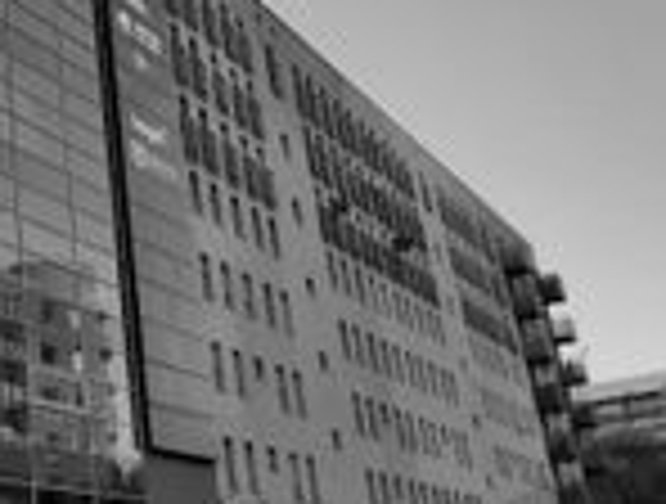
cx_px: -106
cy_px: 270
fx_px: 637
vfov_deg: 43.1
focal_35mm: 33
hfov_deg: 41.0
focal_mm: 1.74
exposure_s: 1/50
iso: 50
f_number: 2.2
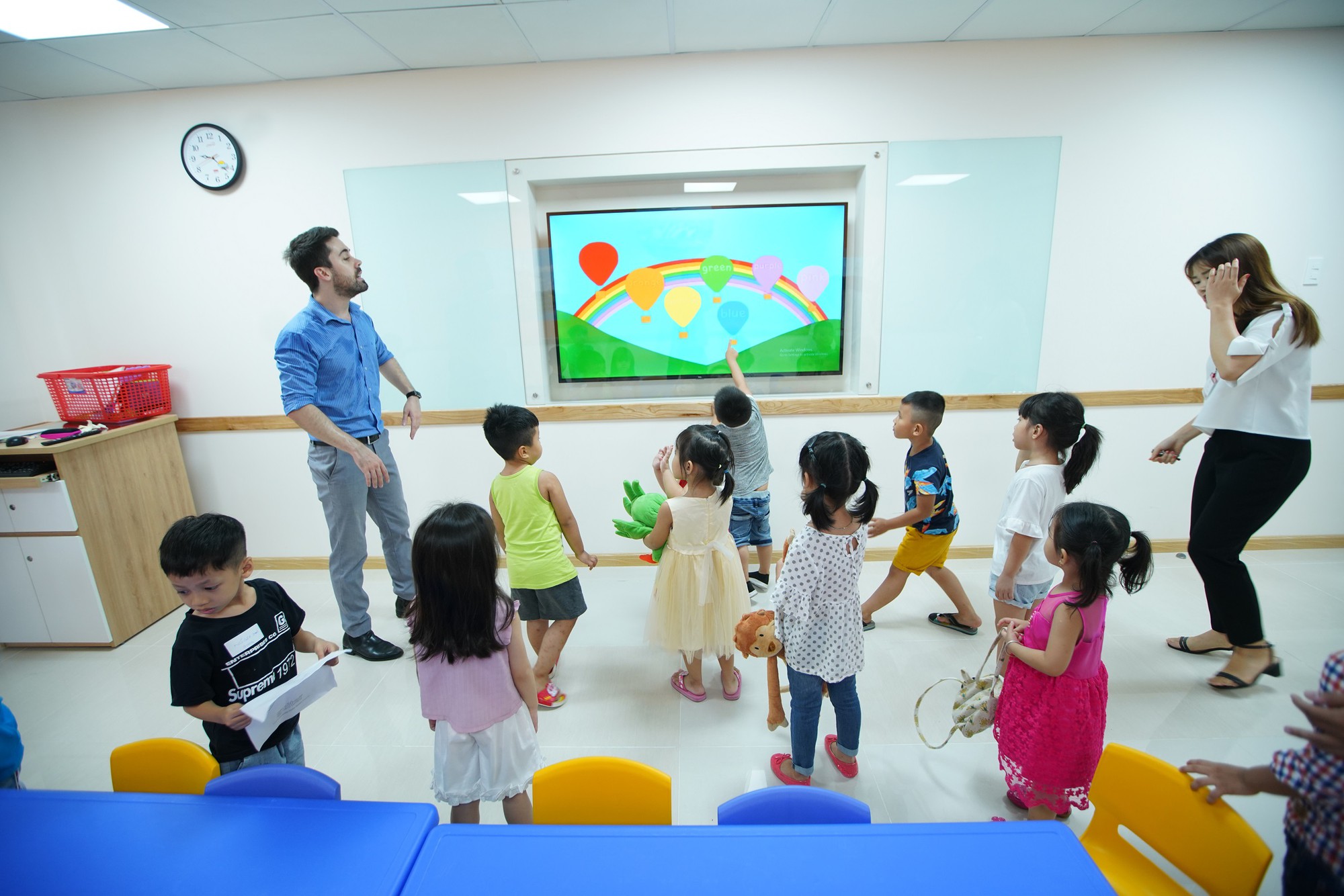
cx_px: 672
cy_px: 448
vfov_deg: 73.8
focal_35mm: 16
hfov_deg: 96.7
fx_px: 597
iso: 1000
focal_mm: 16
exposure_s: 1/125
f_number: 3.2
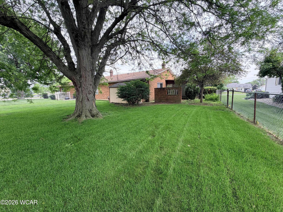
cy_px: 106
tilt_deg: -6.6
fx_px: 114
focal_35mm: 14
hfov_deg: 102.1
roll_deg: +1.2
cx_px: 142
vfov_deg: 85.7
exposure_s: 1/264
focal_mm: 2.22
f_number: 2.2
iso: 50
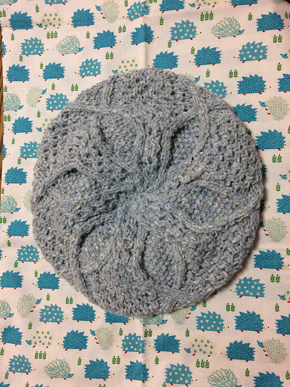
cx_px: 145
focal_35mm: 29
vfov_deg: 61.7
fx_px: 324
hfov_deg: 48.2
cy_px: 194
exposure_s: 1/30
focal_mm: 4.15
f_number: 2.2
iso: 80
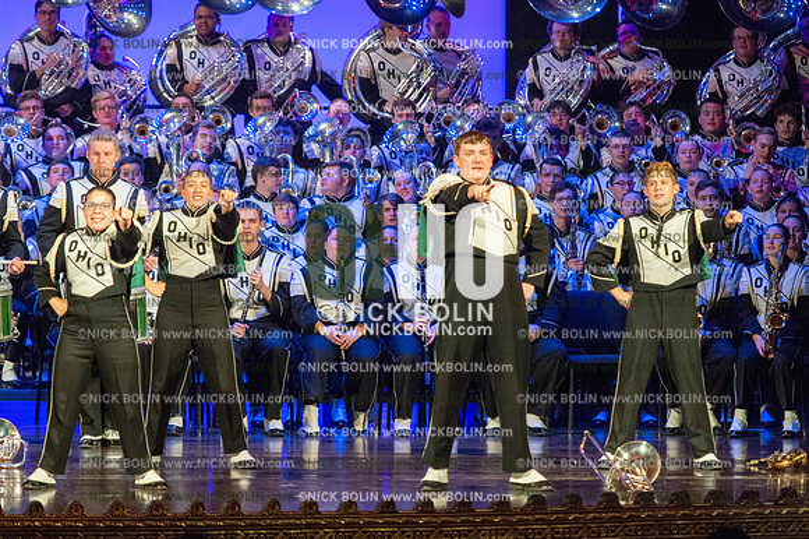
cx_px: 404
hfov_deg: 8.6
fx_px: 5390
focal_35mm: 240
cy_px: 270
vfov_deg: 5.7
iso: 8000
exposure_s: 1/320
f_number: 5.6
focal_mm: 240
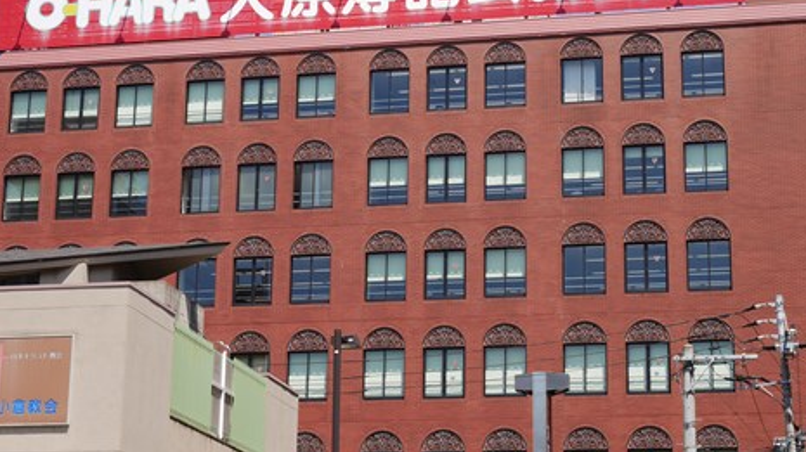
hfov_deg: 25.3
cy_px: 203
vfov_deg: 14.4
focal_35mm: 84
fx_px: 1794
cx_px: 430
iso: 200
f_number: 9
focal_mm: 28
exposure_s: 1/250
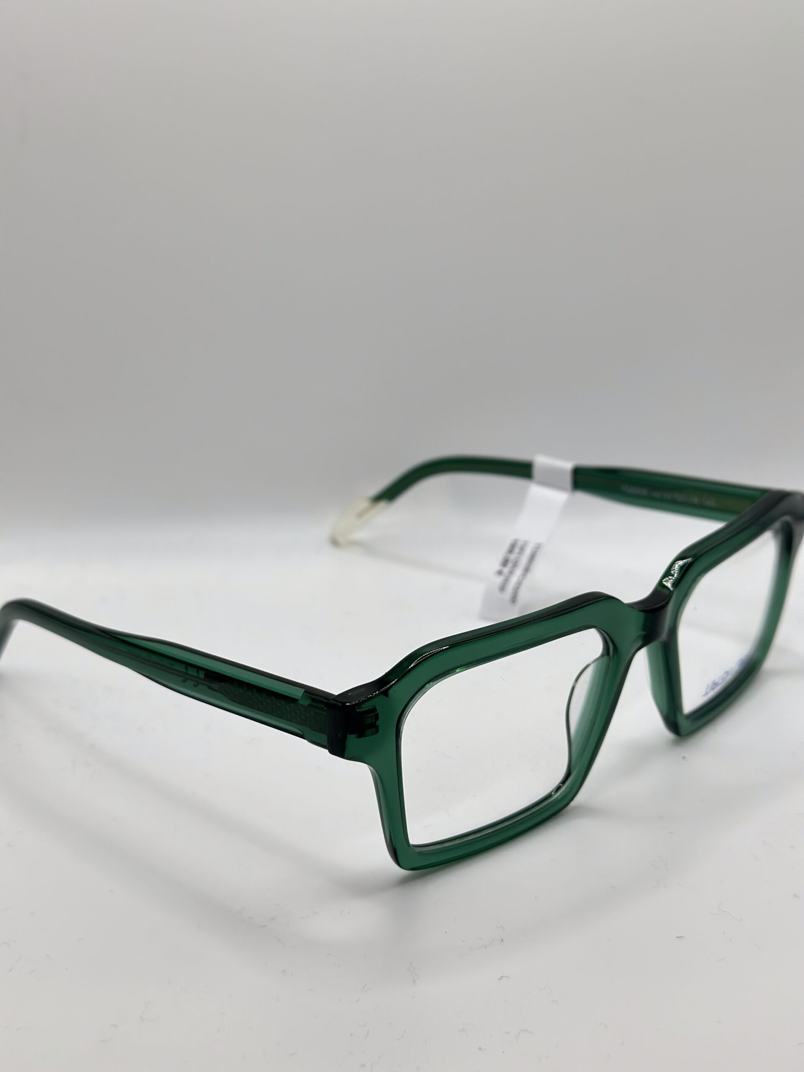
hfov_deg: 30.3
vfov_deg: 39.7
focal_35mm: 48
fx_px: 1486
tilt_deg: -31.7
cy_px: 536
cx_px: 402
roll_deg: +0.0
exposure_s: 1/779
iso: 80
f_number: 1.78
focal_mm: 6.86
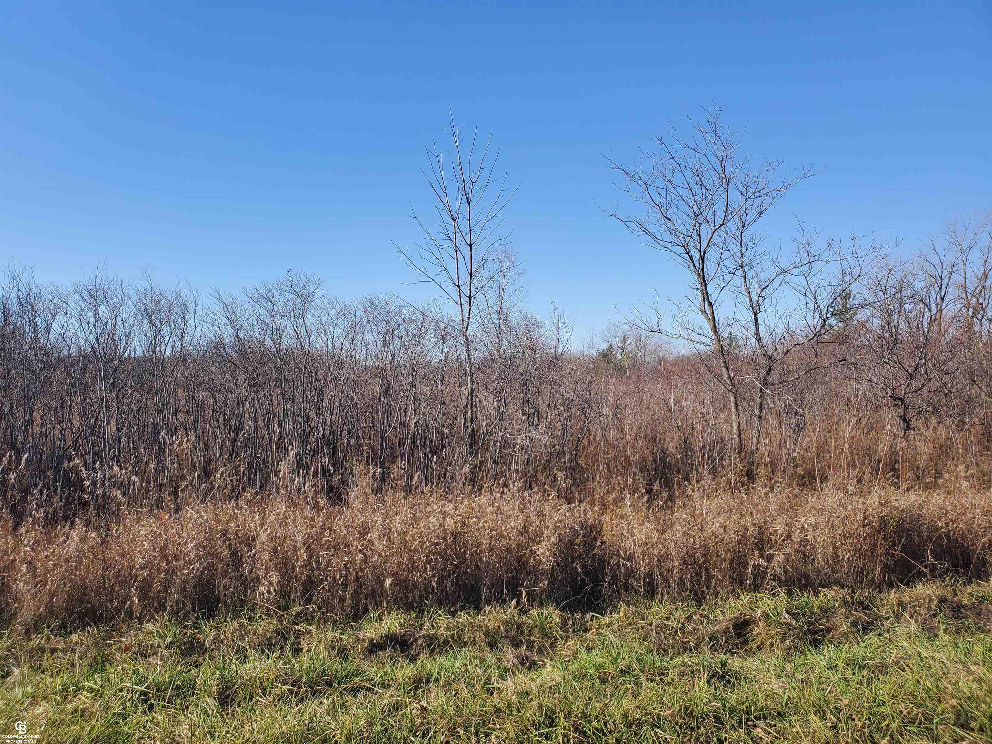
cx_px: 496
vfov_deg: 53.1
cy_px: 372
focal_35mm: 26
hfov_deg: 67.3
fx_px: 745
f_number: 2.4
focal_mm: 4.3
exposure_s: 1/1370
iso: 50
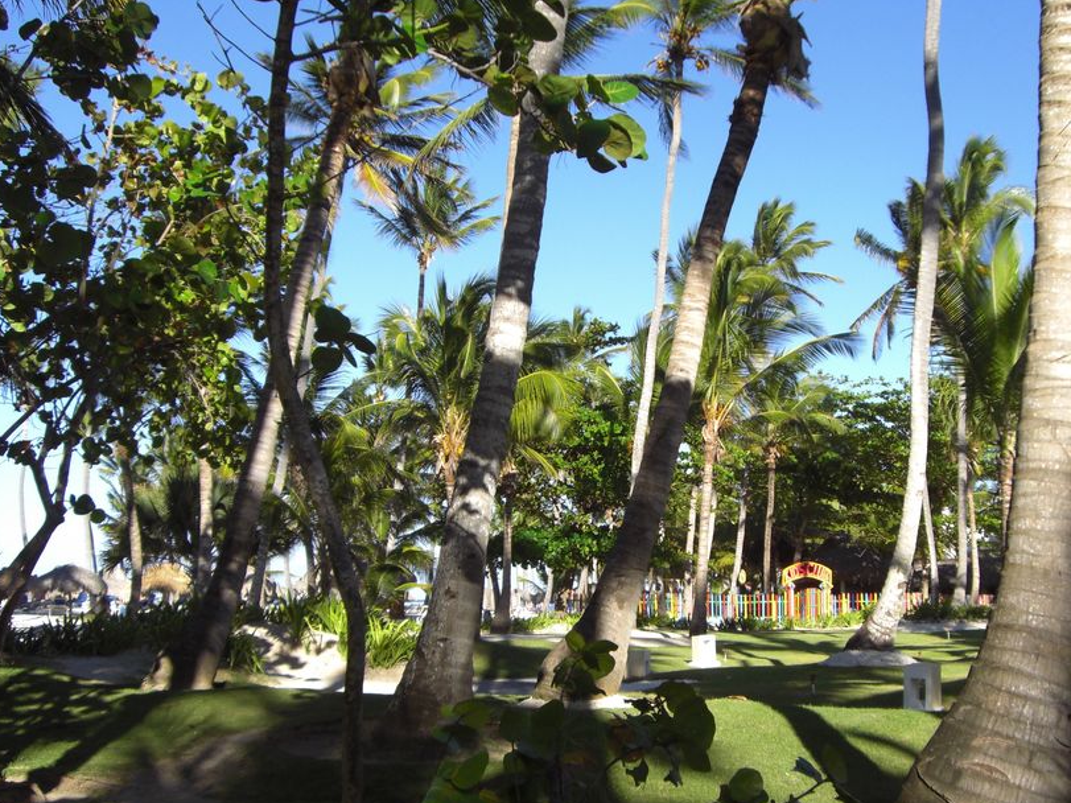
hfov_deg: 39.4
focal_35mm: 48
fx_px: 1485
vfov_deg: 30.2
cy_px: 441
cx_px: 670
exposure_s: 1/640
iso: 64
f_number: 2.7
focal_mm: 6.2
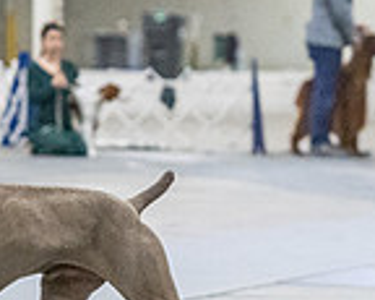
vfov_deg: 4.1
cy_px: 39
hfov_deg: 5.2
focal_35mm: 373
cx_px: -124
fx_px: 4137
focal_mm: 85
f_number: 3.2
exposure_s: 1/400
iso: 6400
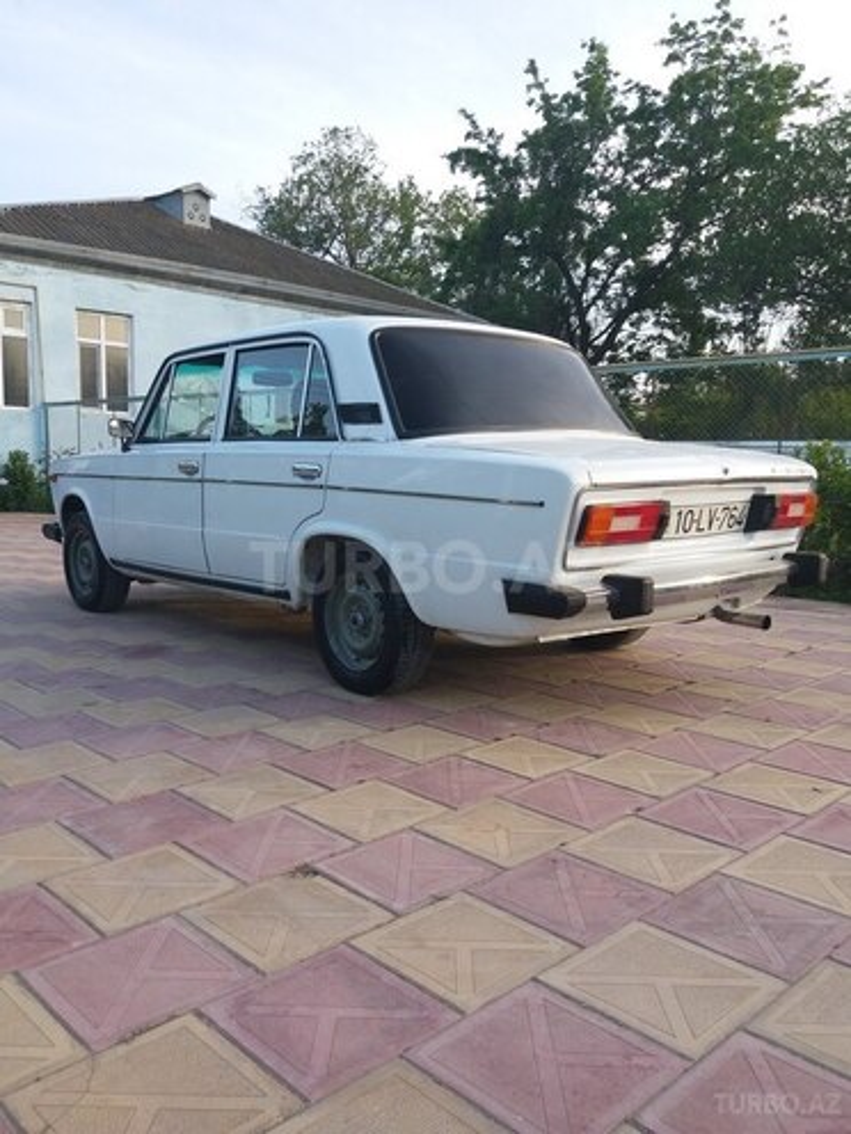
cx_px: 426
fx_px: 885
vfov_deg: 65.3
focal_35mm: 27
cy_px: 567
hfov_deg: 51.4
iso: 40
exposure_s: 1/184
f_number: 1.9
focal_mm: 3.7
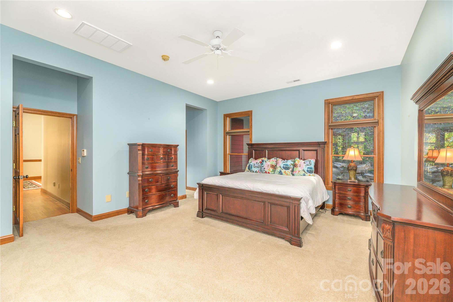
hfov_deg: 104.3
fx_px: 176
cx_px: 226
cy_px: 151
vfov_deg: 81.2
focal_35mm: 14
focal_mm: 14
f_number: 8
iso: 320
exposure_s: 1/160
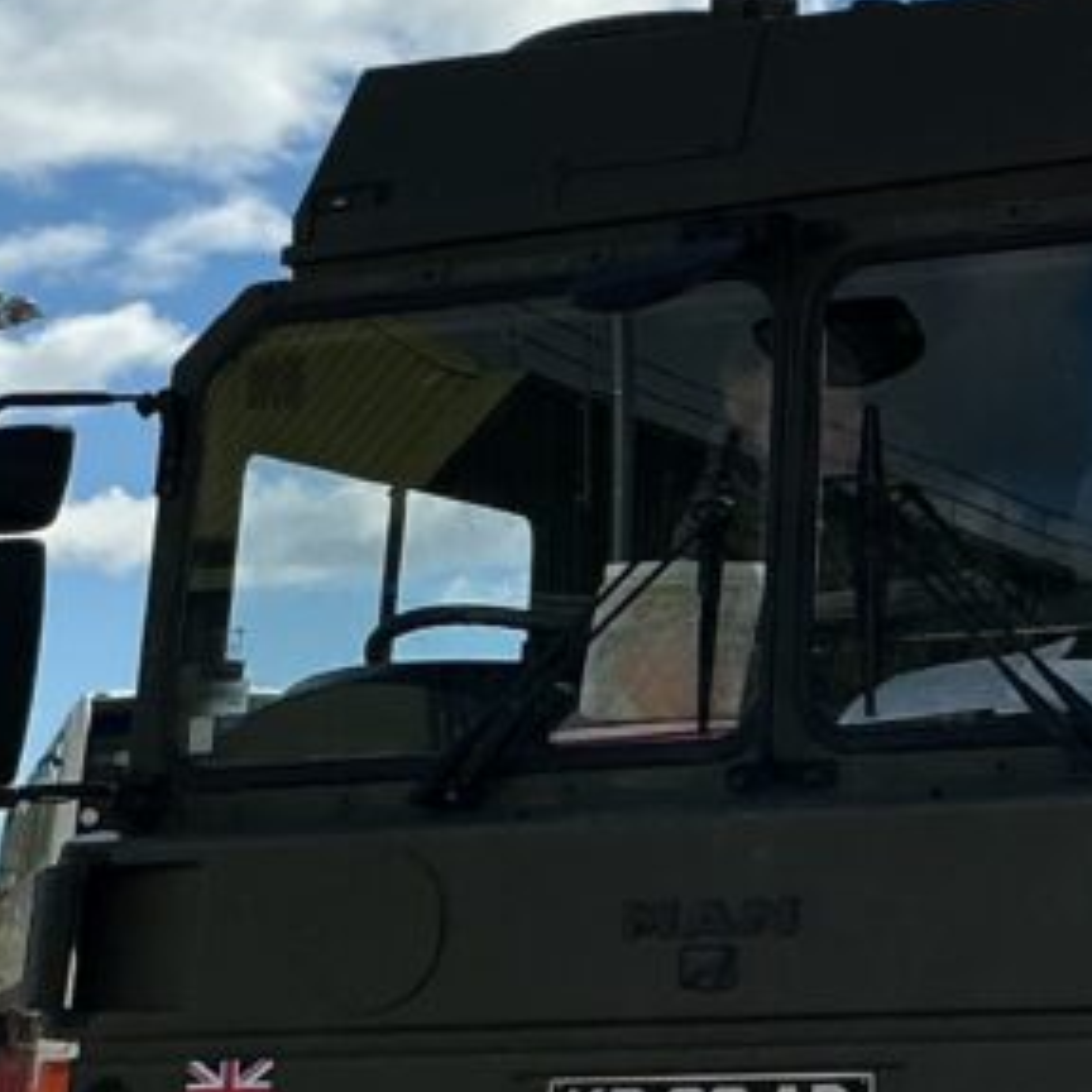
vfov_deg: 15.5
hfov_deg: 14.8
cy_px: 290
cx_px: 1464
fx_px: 3997
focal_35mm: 112
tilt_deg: +8.9
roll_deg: +1.3
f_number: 1.8
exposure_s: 1/4785
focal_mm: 3
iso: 25
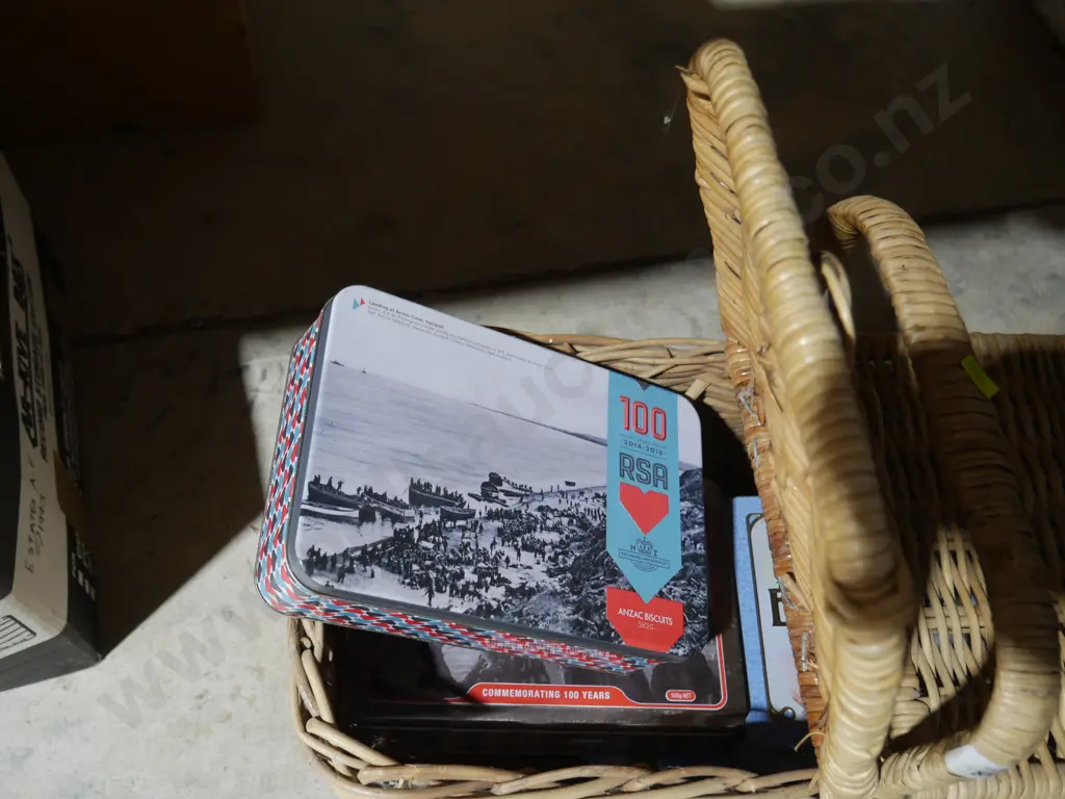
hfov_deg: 56.8
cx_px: 532
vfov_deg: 44.2
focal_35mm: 32
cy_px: 400
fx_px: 985
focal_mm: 16
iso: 800
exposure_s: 1/60
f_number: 3.6
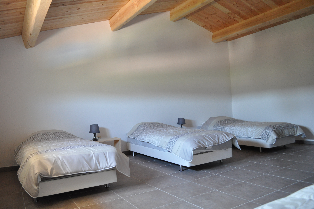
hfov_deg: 67.4
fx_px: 235
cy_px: 104
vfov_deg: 47.8
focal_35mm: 27
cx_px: 157
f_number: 3.5
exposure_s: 1/30
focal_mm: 18
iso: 1250
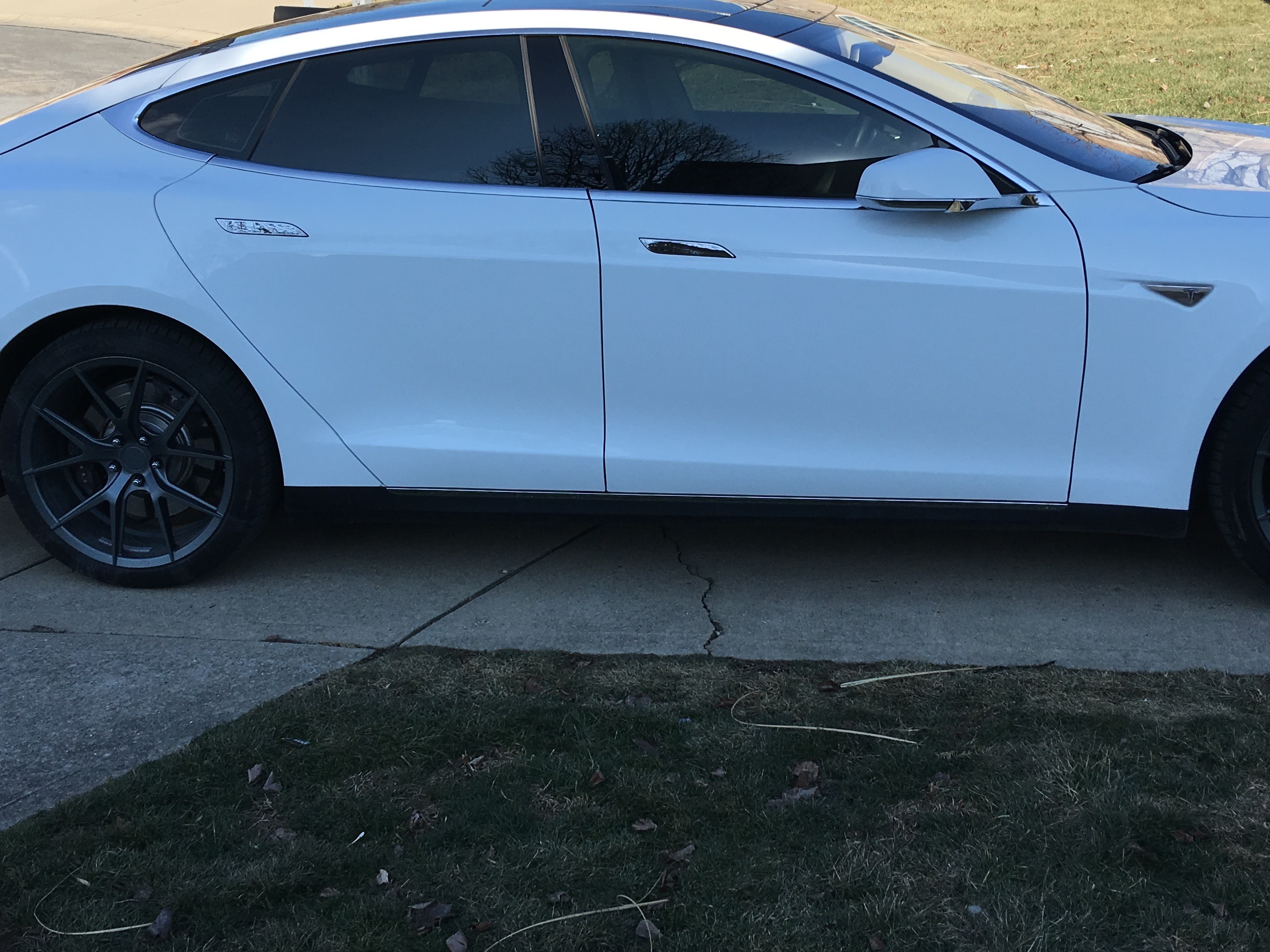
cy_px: 392
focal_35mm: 46
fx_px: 1687
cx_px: 630
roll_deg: +1.0
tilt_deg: -18.0
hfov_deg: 41.2
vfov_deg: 31.4
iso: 25
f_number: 2.2
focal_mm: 4.15
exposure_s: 1/938
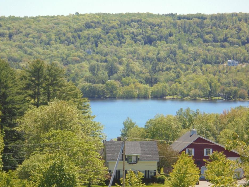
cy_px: 91
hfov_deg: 11.6
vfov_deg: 8.7
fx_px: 1223
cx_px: 132
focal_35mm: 170
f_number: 6.5
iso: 100
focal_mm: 27.6
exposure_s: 1/200
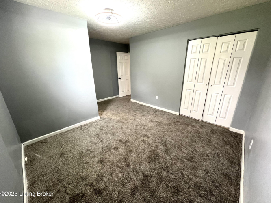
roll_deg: +0.6
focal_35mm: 13
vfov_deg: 89.9
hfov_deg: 106.2
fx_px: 102
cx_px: 136
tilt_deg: -17.2
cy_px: 102
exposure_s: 1/60
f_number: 1.8
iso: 250
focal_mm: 1.57
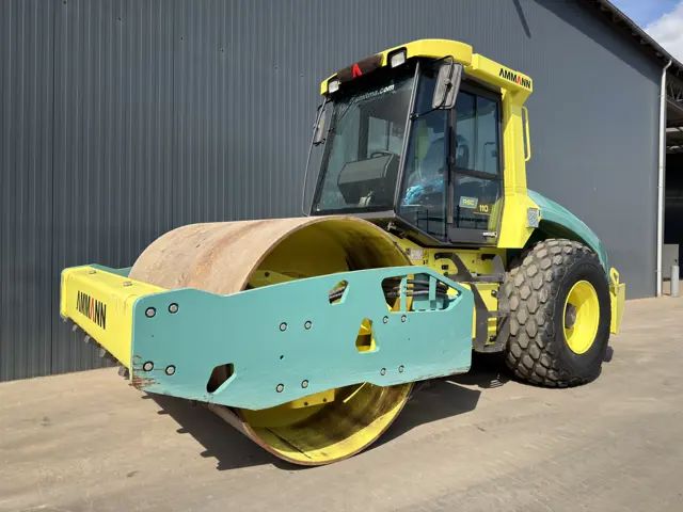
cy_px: 256
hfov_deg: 71.6
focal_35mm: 24
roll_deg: -1.6
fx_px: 474
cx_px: 342
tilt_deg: -0.3
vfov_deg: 56.8
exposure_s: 1/3401
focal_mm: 6.76
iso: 64
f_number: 1.78
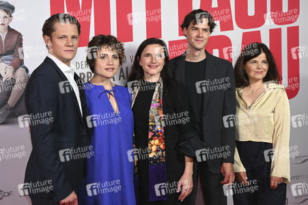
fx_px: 410
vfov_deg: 28.0
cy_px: 102
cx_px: 154
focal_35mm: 48
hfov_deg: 41.1
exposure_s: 1/200
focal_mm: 48
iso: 2000
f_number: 7.1
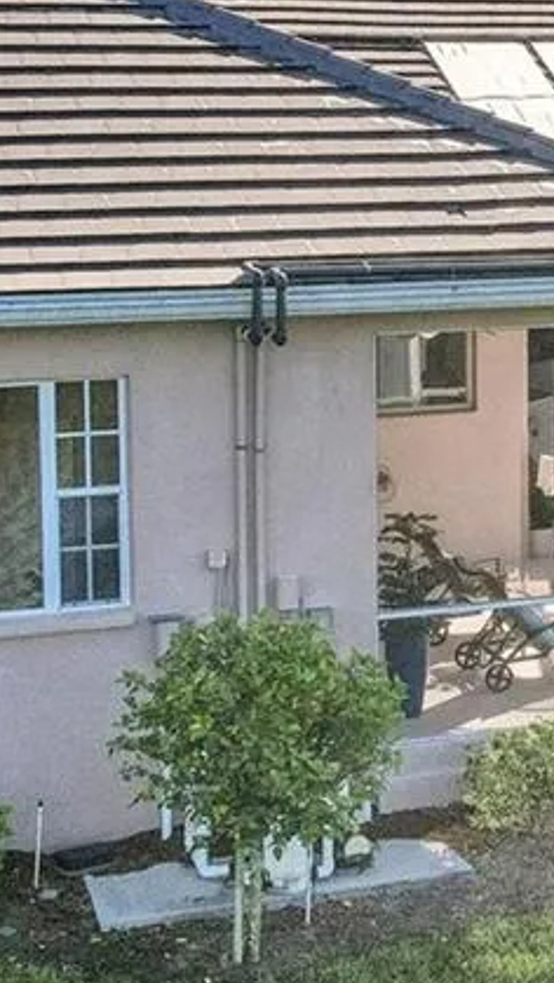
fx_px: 2296
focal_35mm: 88
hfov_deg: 13.2
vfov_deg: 23.9
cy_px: 223
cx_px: 749
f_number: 2.8
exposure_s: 1/640
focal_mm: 8.4
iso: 100
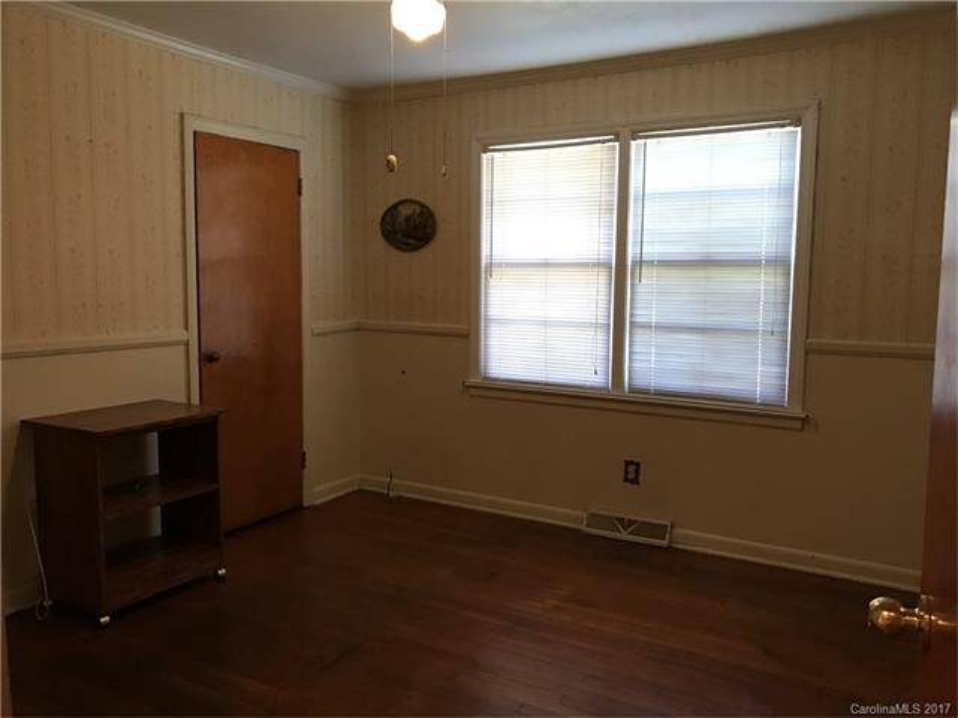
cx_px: 479
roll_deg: -0.2
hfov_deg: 63.4
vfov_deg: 49.7
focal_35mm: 28
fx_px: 775
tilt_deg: -4.3
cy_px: 359
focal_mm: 3.99
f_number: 1.8
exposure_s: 1/15
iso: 64
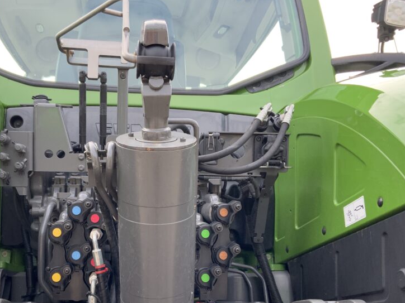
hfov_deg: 45.4
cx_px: 156
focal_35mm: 41
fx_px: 480
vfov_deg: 34.8
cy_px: 204
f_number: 1.8
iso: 16
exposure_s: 1/179
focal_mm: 3
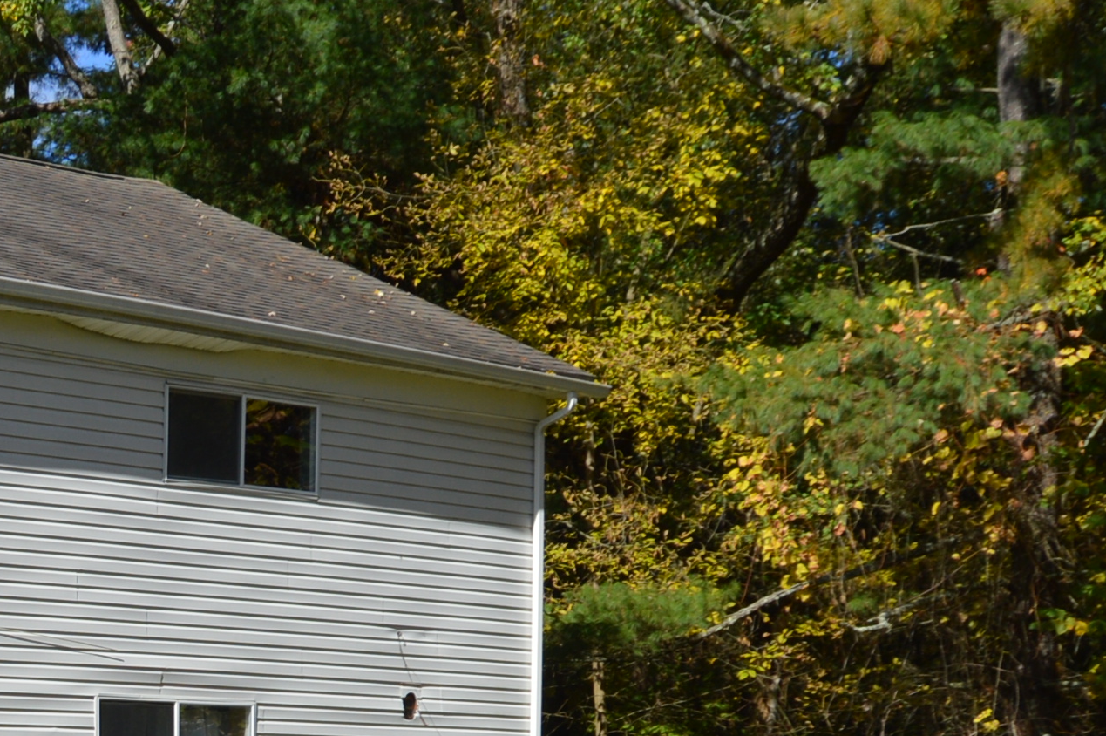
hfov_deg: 19.2
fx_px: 2947
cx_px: -443
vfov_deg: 13.7
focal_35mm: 96
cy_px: 929
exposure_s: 1/400
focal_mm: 18
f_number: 7.1
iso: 100
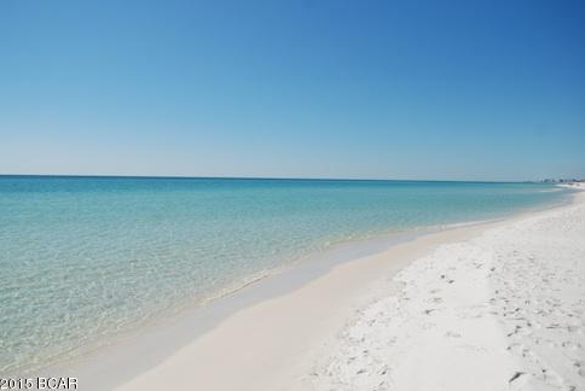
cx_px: 284
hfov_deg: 60.2
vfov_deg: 42.4
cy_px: 201
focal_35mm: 31
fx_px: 504
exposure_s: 1/2000
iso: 200
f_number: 5.6
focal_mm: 20
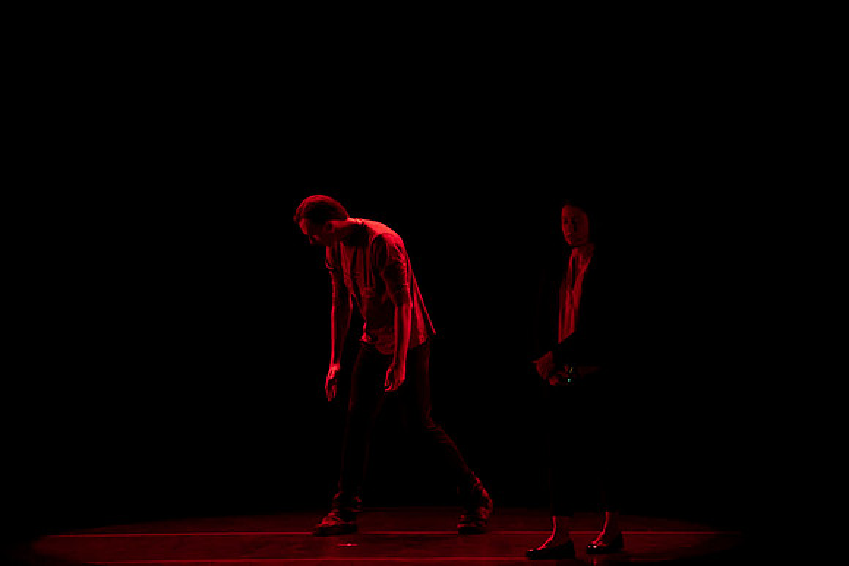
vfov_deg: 4.2
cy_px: 283
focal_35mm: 330
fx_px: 7784
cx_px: 424
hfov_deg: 6.2
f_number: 5.6
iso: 6400
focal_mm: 330
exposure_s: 1/400
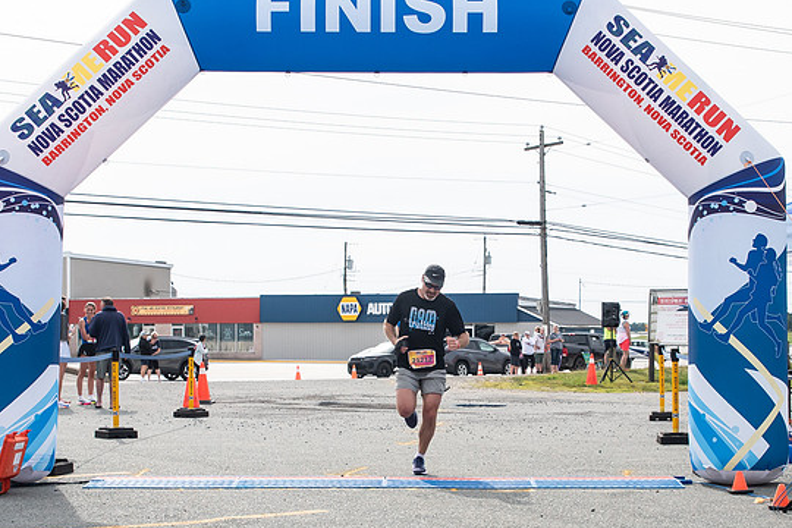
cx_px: 426
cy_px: 347
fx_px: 1430
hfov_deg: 30.9
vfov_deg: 20.9
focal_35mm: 65
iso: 800
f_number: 4
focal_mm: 32
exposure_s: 1/3200
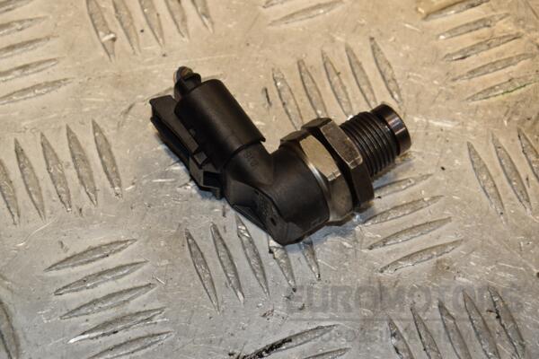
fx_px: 2358
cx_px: 270
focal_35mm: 158
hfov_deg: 13.0
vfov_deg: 8.7
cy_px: 180
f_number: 9
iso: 800
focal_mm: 105
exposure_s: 1/200
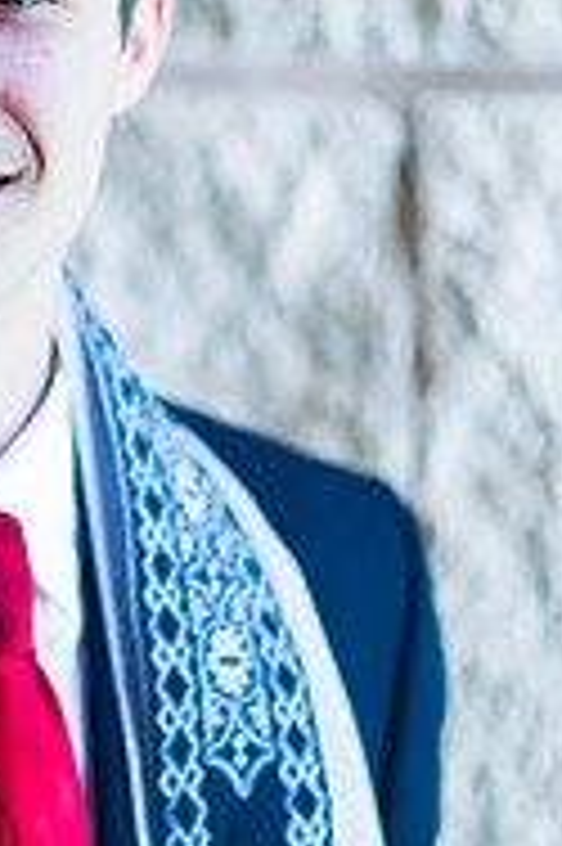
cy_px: 288
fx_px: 4762
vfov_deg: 10.1
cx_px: -83
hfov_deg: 6.7
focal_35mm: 203
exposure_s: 1/125
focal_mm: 85
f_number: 2
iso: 200
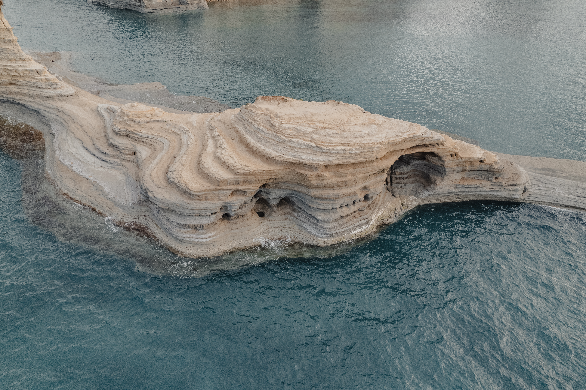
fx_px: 358
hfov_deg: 78.6
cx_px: 293
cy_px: 195
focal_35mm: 22
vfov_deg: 57.2
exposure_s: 1/160
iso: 200
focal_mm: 8.38
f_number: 2.8
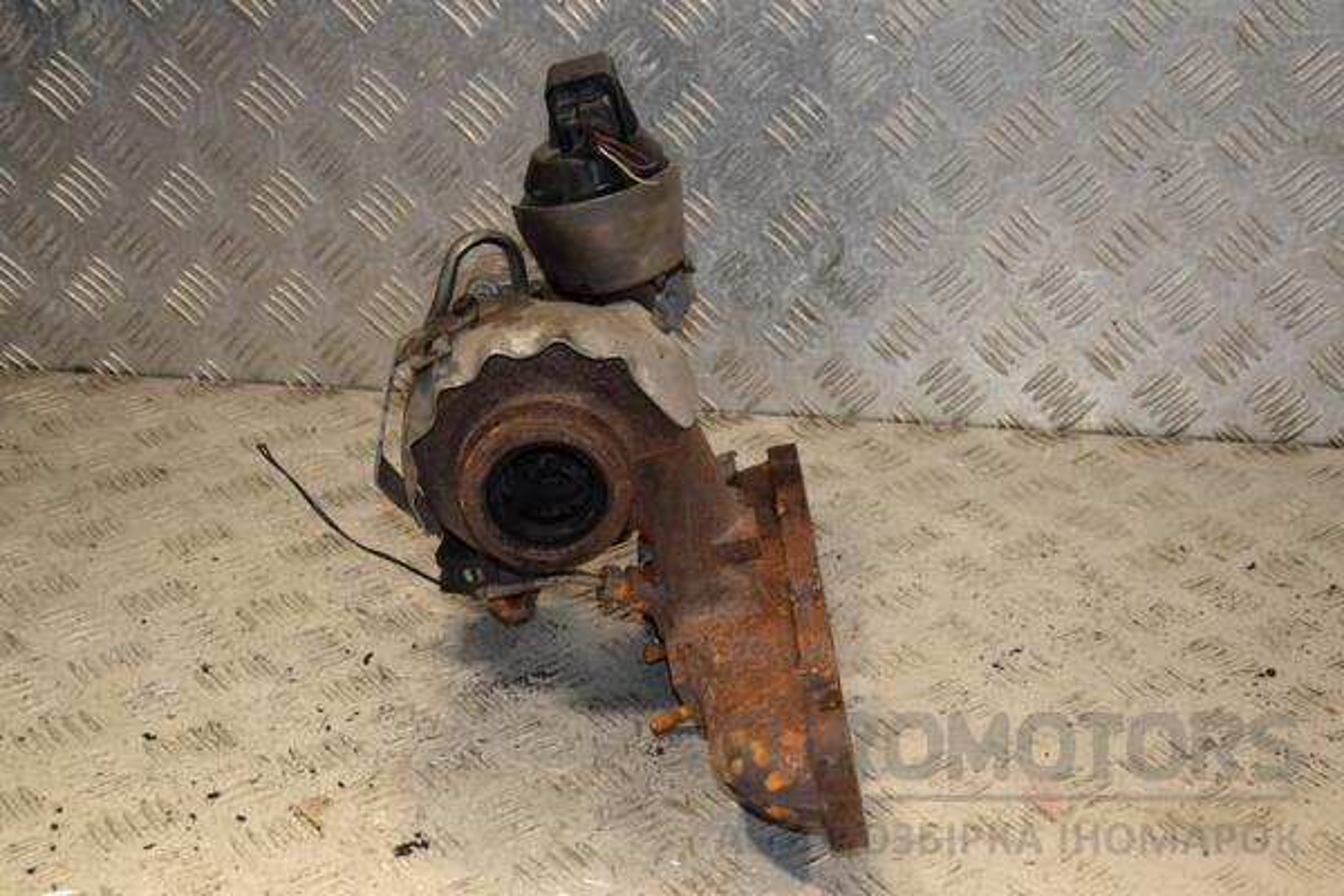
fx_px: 2352
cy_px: 448
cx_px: 672
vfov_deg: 21.6
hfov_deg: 31.9
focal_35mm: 63
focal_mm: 42
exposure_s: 1/200
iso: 800
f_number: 7.1
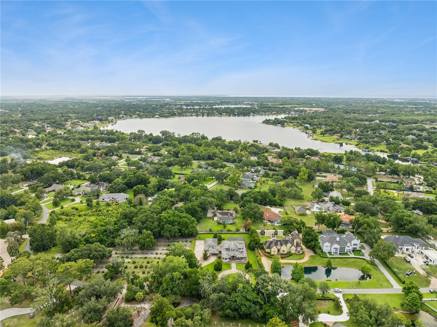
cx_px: 218
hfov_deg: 71.6
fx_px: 303
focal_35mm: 24
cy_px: 164
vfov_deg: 56.7
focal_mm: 12.3
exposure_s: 1/2500
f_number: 2.8
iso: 360
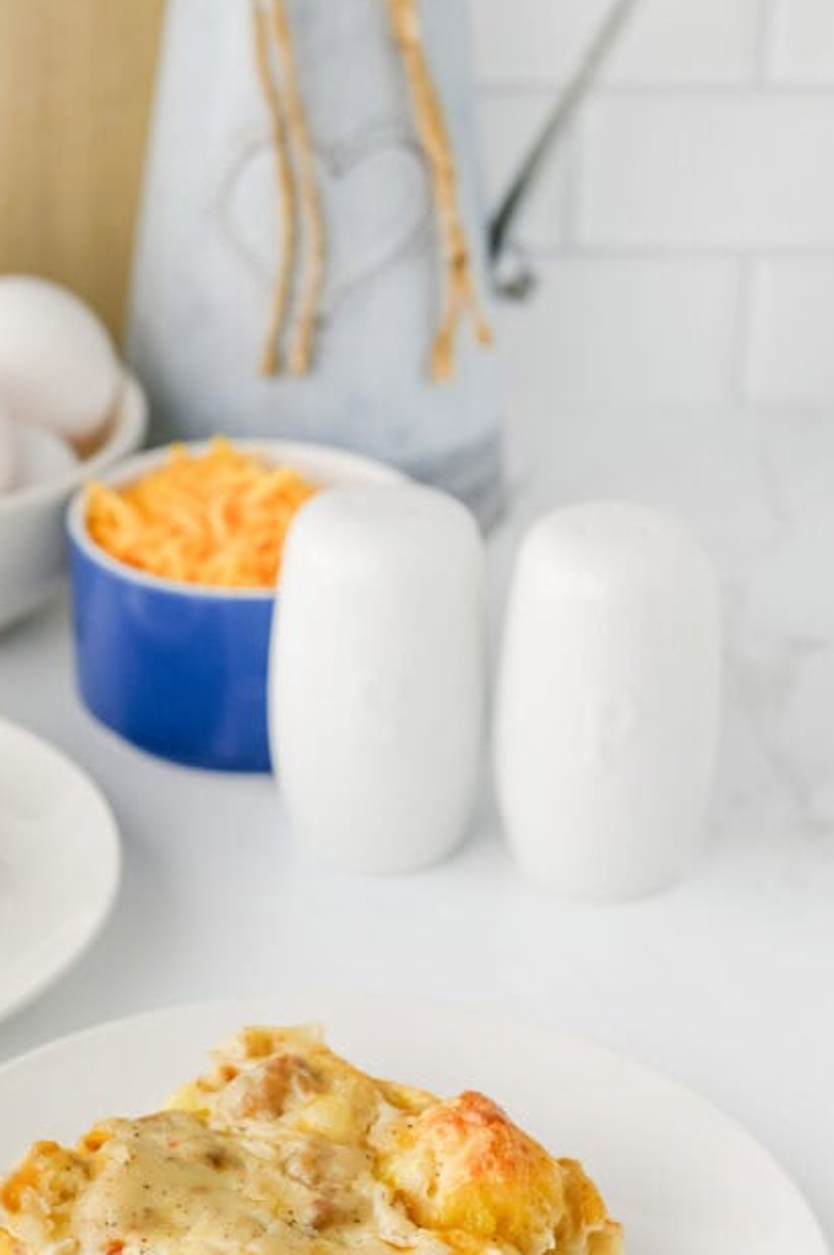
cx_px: 213
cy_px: 913
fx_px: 2891
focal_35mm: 83
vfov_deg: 24.3
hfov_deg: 16.3
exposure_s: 1/100
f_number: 5.6
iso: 200
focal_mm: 50
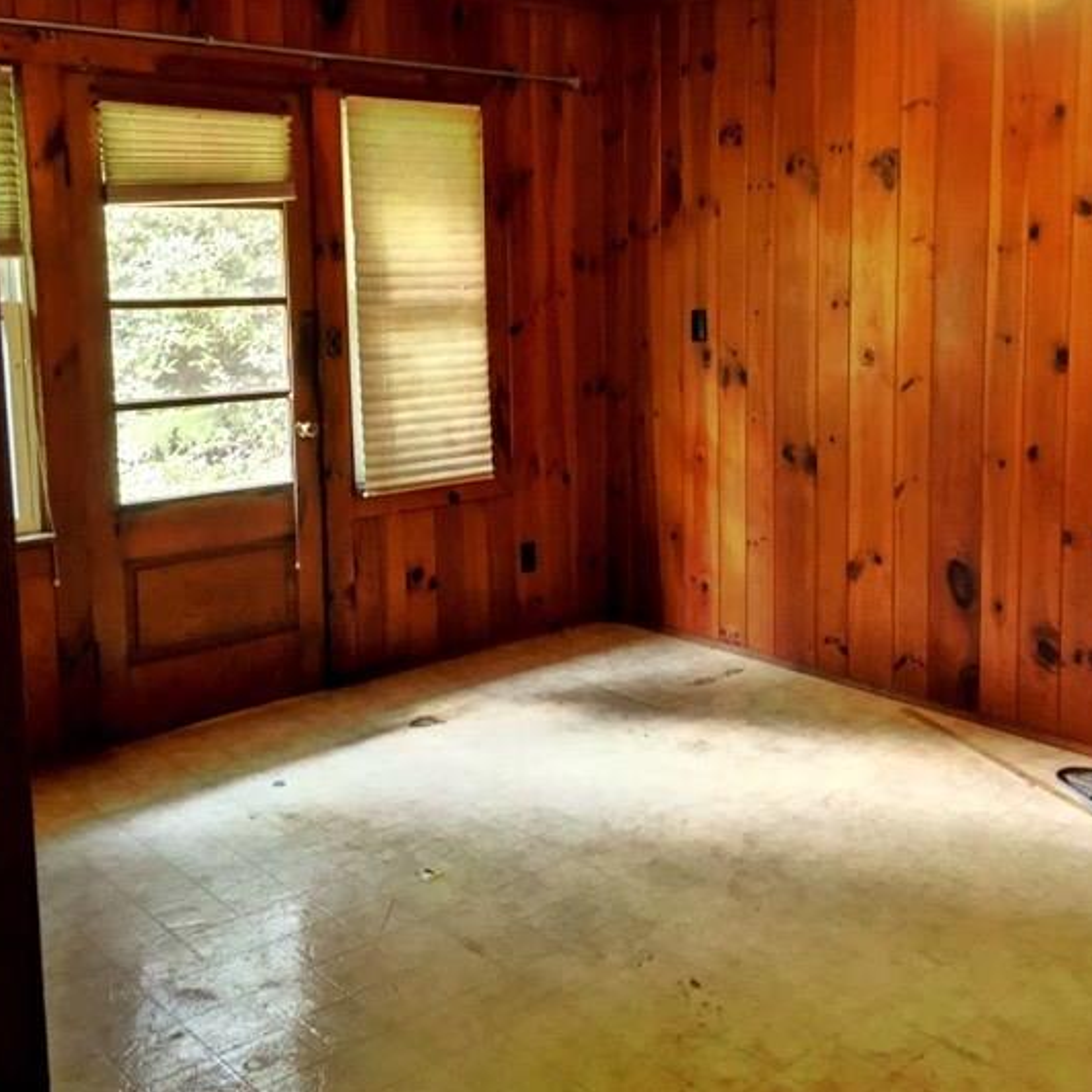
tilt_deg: -6.2
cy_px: 425
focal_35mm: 37
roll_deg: +0.1
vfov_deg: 44.6
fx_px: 1321
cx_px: 562
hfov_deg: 44.9
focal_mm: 4.15
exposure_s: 1/24
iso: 200
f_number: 2.2
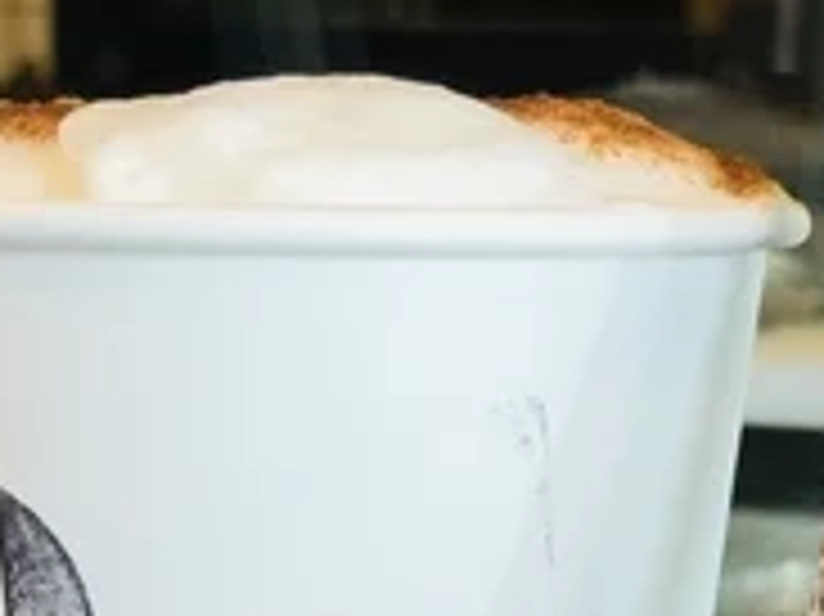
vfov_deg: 10.3
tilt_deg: -11.4
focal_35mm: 142
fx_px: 3378
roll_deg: +0.6
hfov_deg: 13.9
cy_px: 735
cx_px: 252
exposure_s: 1/60
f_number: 2.4
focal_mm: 6
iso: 50
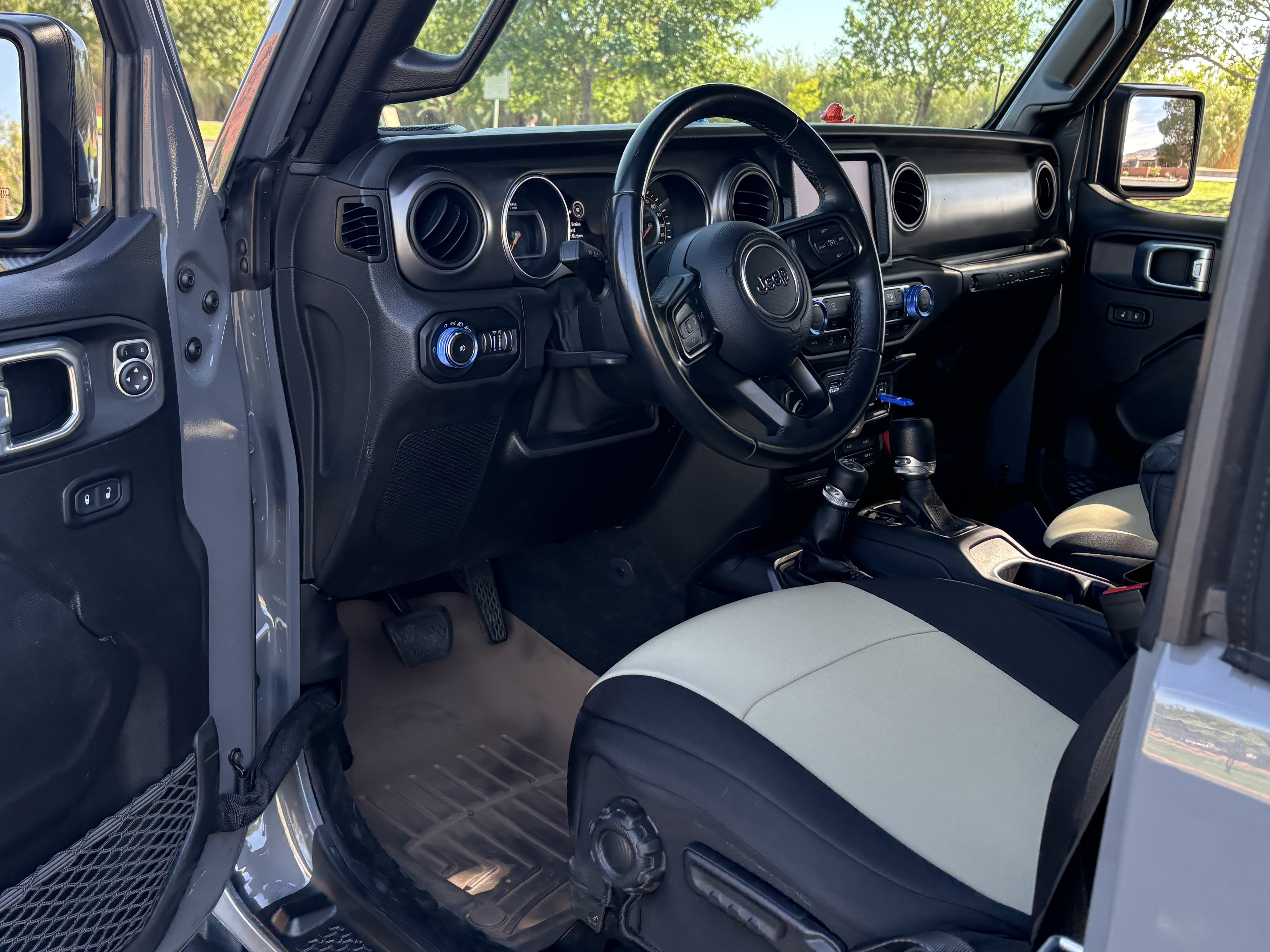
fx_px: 1321
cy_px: 362
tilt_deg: -12.4
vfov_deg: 39.4
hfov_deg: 51.3
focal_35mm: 36
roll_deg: +2.9
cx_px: 573
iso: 80
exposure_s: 1/242
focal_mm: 5.96
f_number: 1.6
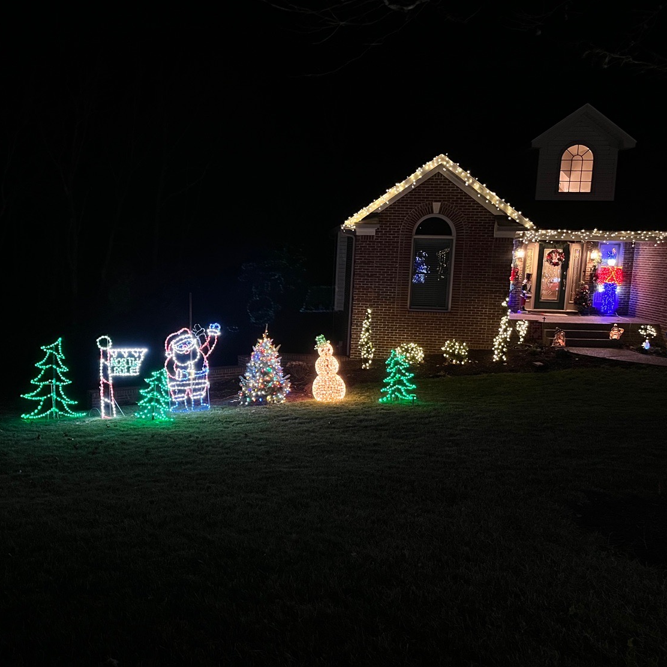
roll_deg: -1.0
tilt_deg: -7.5
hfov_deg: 51.5
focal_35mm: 31
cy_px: 331
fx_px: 676
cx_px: 222
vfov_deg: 52.5
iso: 1000
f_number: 1.6
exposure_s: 1/30
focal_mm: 5.1
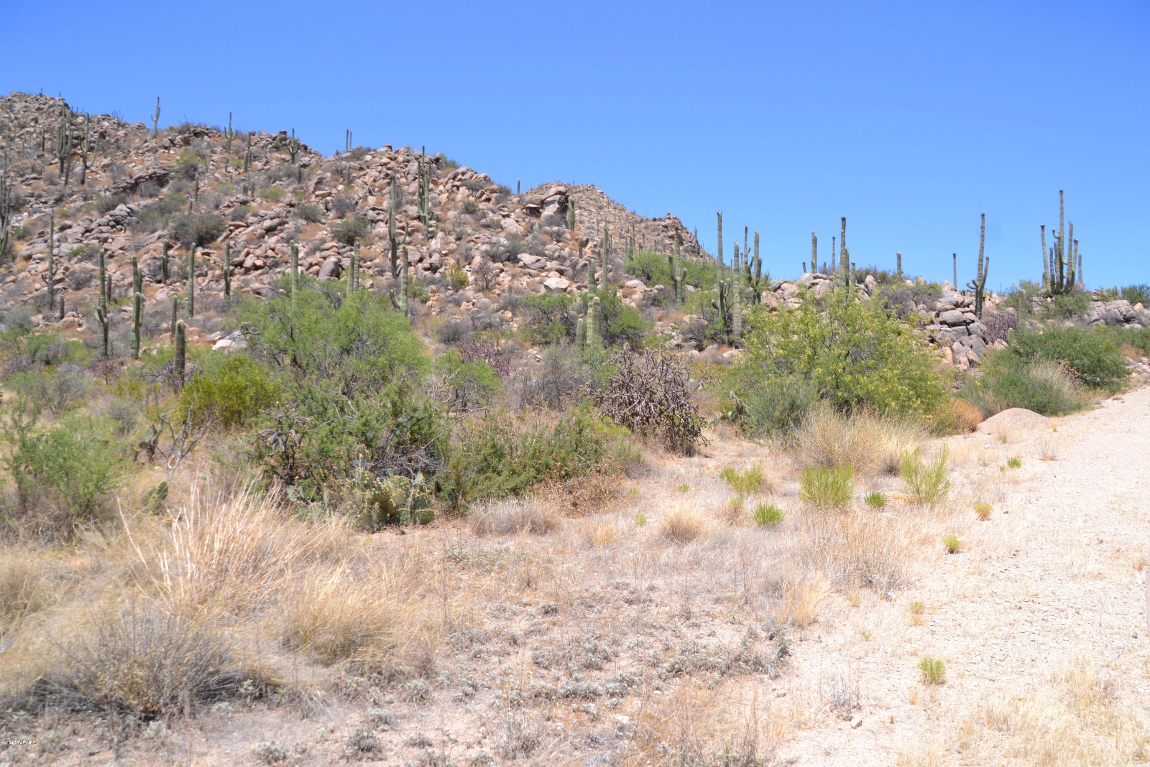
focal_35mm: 30
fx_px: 958
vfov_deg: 43.6
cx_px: 575
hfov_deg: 61.9
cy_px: 384
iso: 100
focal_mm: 20
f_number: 8
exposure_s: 1/250
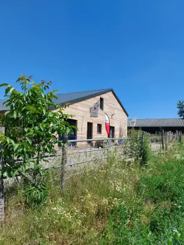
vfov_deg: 65.3
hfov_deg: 51.4
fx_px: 191
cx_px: 93
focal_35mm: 27
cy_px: 124
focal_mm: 5.23
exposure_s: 1/1087
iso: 25
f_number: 1.8
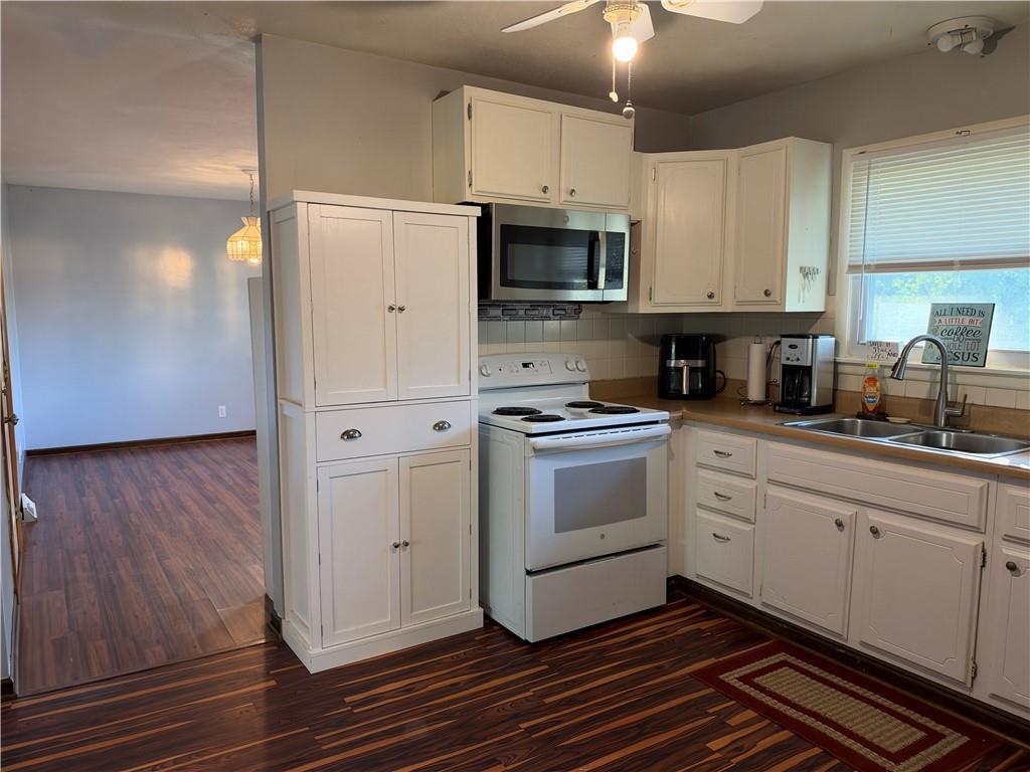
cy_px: 386
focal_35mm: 24
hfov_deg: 71.6
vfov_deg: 56.8
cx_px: 515
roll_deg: -0.6
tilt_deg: -6.4
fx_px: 714
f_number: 1.48
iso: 320
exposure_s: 1/120
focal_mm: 6.93
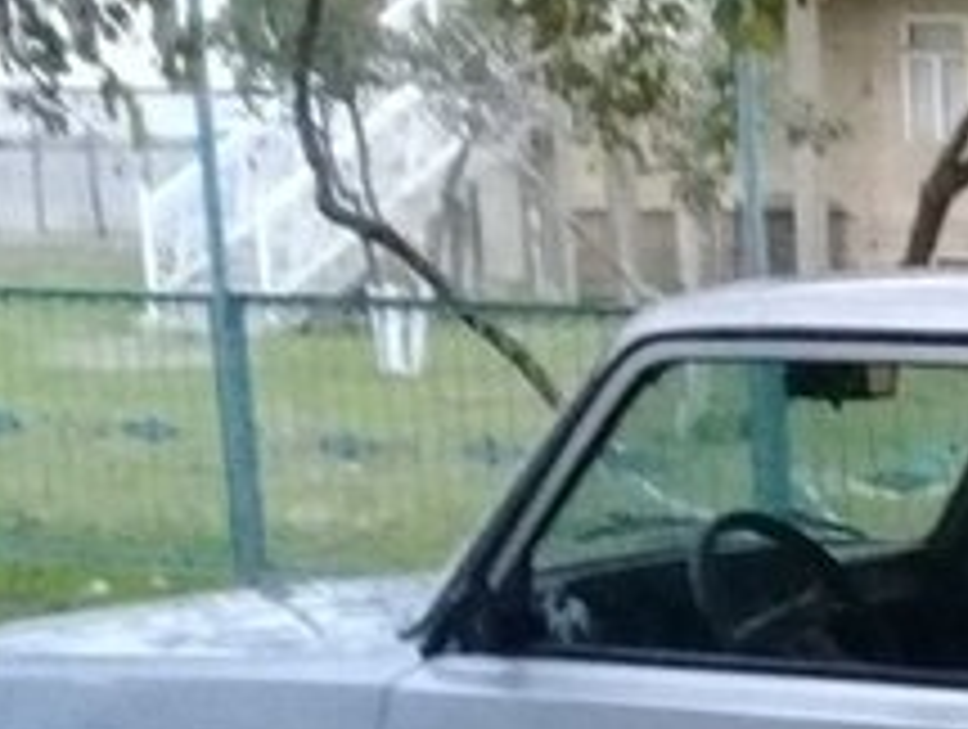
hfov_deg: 18.3
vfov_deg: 14.6
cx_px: 1463
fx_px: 2661
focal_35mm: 95
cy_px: 1073
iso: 500
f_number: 2.2
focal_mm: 3.3
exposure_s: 1/17
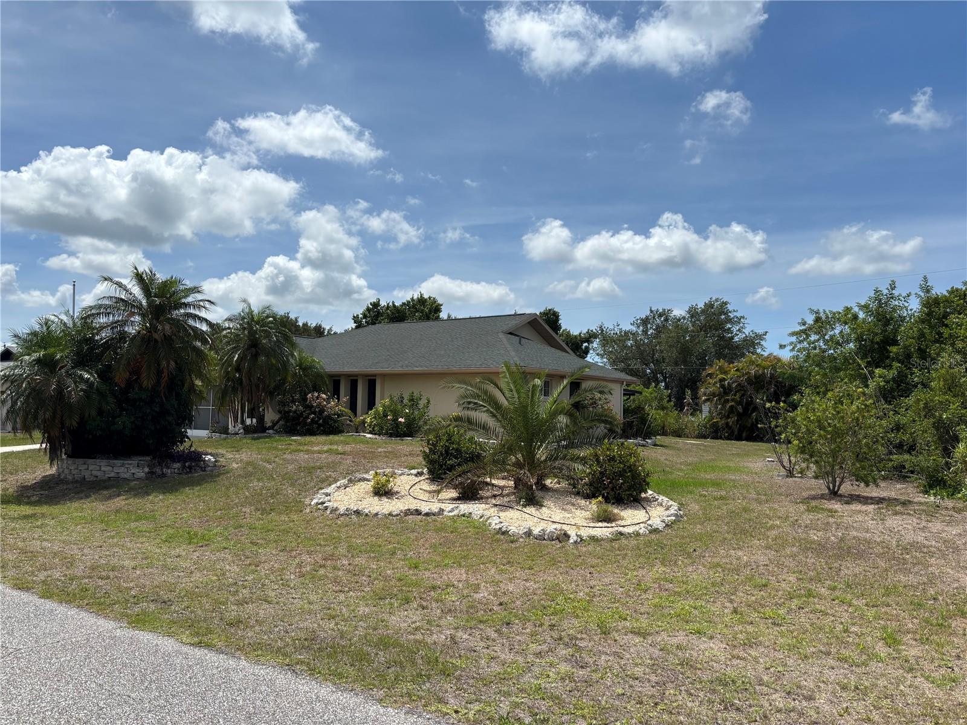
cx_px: 484
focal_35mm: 26
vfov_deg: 53.1
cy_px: 362
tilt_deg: +2.3
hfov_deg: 67.3
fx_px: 726
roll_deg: -1.2
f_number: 1.6
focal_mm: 5.96
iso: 50
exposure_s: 1/5952
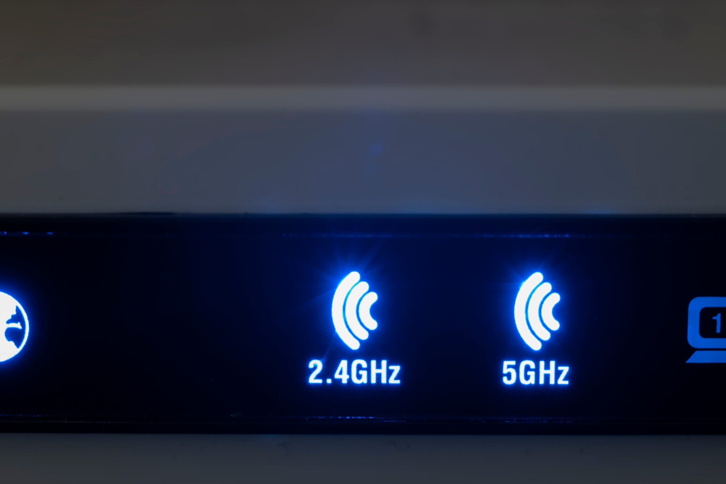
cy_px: 223
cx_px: 357
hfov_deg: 35.0
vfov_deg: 23.8
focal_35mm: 57
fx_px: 1150
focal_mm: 50
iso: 100
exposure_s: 15
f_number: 9
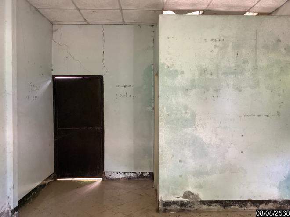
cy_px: 108
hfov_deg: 58.4
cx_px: 145
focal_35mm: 31
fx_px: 260
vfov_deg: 45.4
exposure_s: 1/40
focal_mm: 3.3
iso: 400
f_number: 2.4
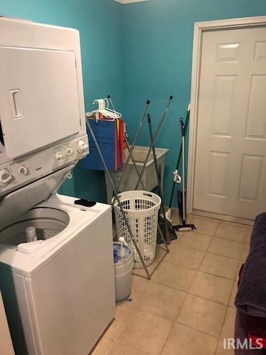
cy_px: 178
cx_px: 133
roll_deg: +3.0
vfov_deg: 63.4
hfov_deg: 49.7
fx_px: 287
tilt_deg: -20.7
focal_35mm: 28
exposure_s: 1/11
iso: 100
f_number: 1.8
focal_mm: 3.99
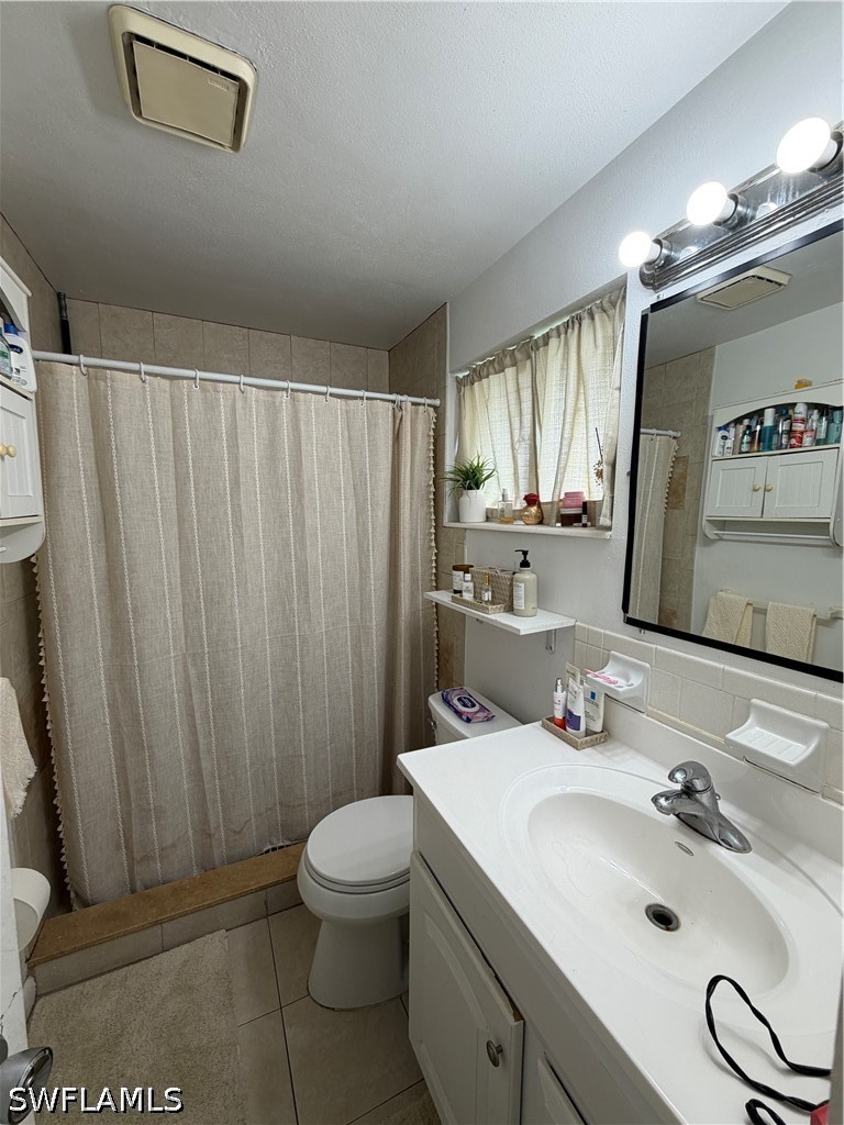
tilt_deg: -4.0
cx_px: 422
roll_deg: -1.0
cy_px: 562
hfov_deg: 85.7
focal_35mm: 14
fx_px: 455
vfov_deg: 102.1
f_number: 2.2
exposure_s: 1/120
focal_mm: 2.22
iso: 50
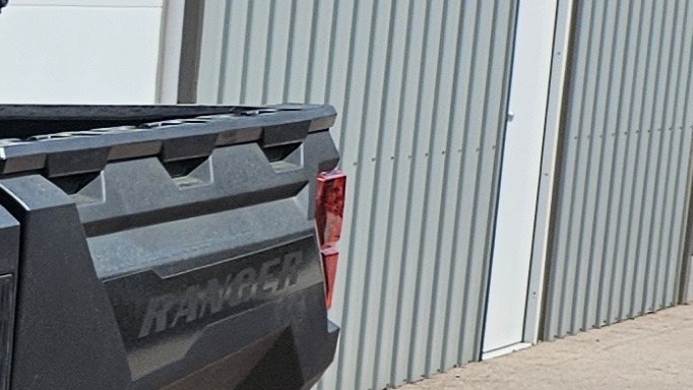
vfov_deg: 8.0
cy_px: 677
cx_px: -1188
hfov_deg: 11.1
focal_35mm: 147
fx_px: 2702
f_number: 1.8
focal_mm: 5.4
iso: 25
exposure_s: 1/2607
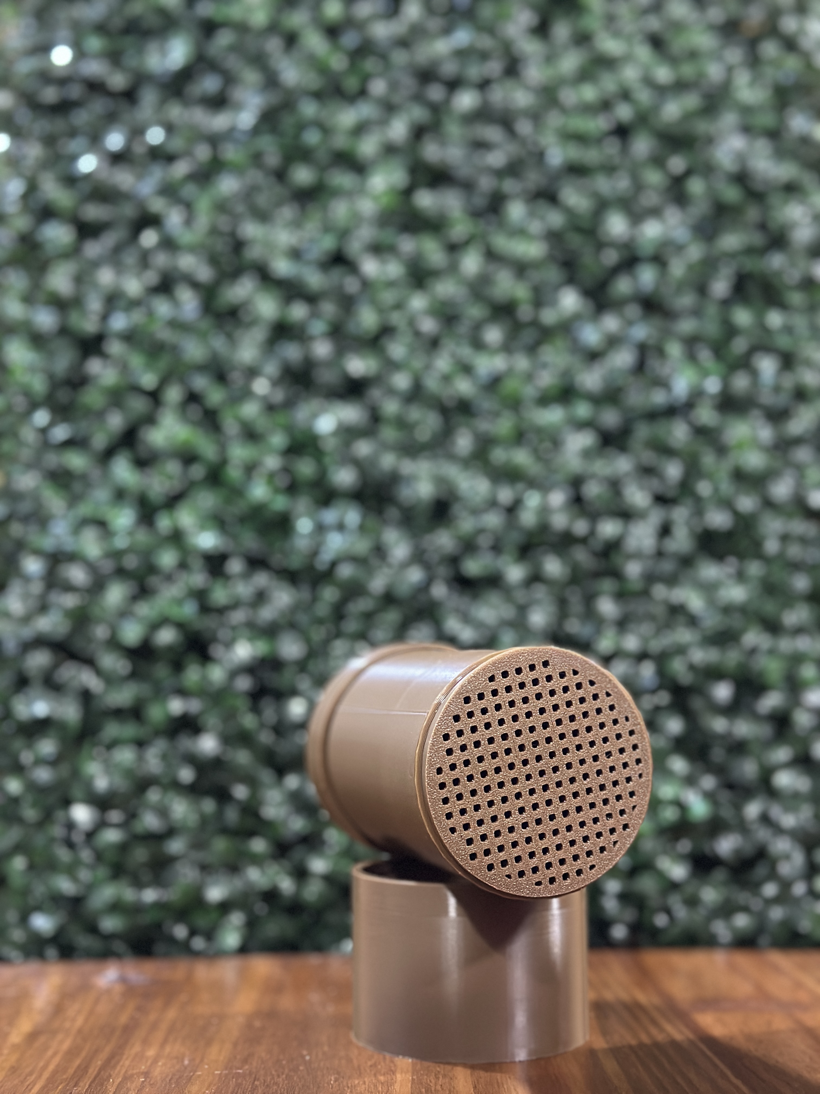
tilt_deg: +5.1
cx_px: 410
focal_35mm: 48
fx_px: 1516
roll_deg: -0.2
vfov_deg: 39.7
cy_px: 547
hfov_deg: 30.3
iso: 640
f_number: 1.78
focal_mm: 6.86
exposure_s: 1/33
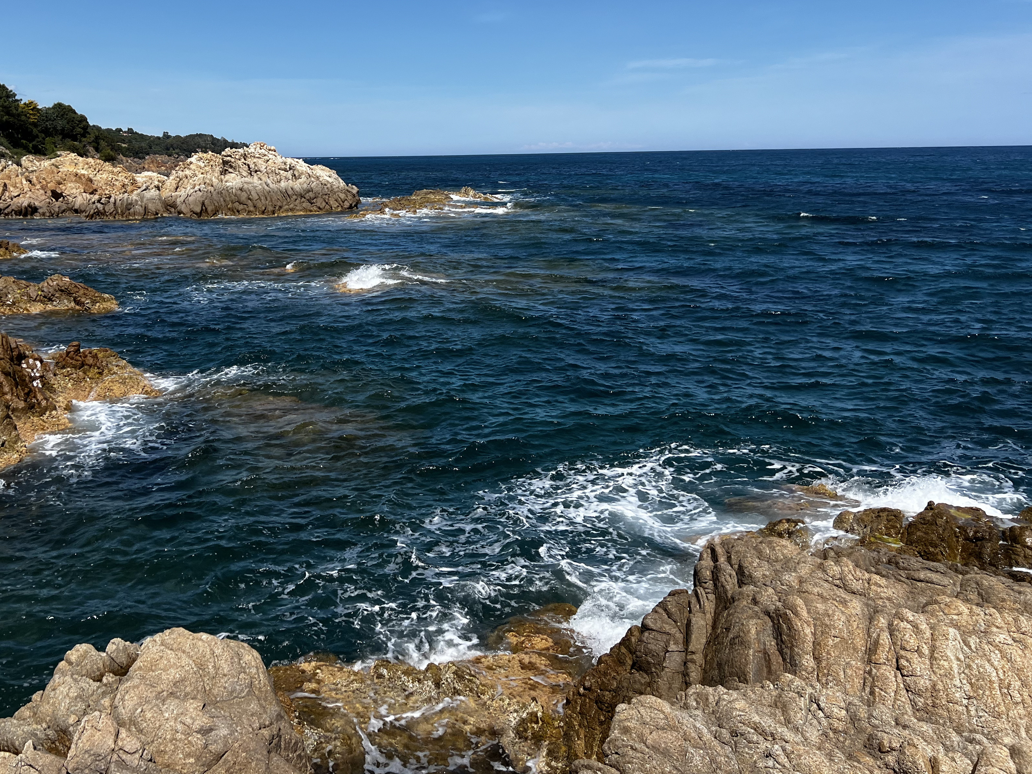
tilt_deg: -8.7
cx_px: 389
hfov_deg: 54.7
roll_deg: +1.1
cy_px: 289
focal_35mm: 33
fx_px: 984
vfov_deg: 42.6
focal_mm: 5.7
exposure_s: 1/4831
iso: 50
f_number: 1.5
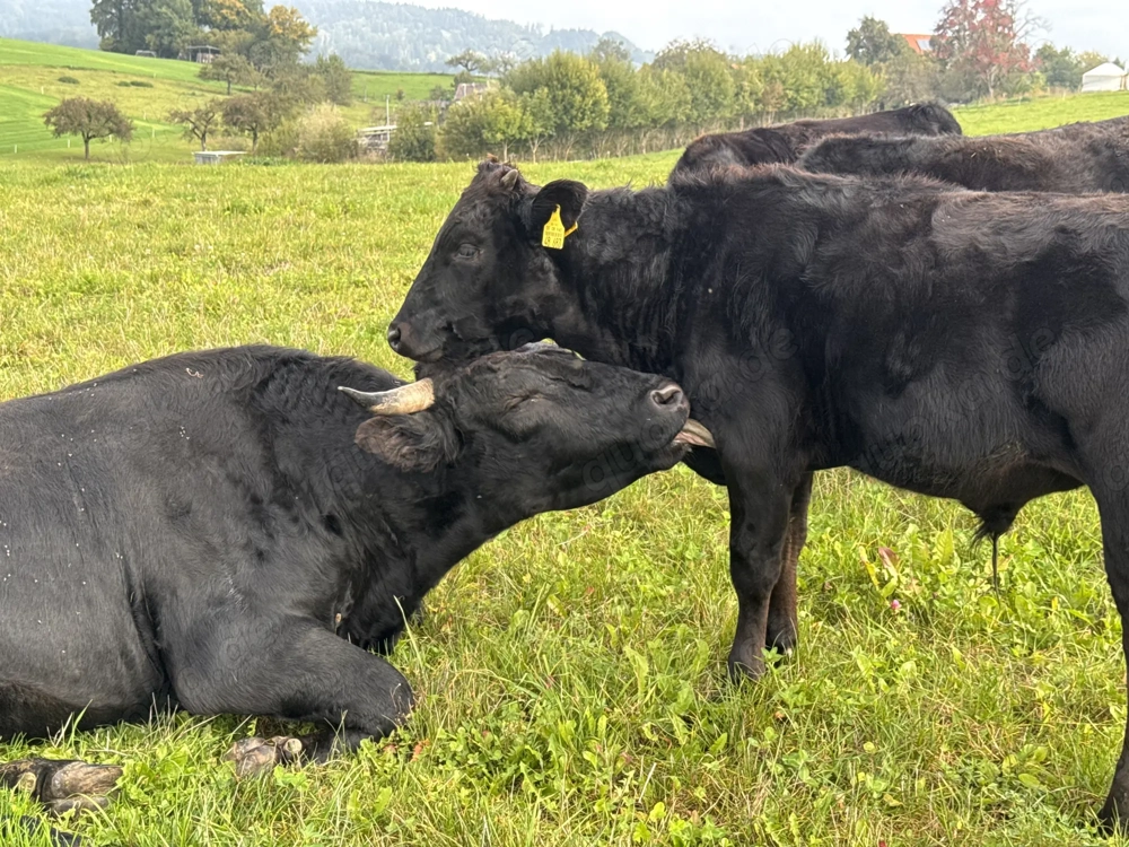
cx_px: 564
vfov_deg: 30.3
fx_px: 1566
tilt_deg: -9.4
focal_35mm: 48
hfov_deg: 39.7
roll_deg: -0.4
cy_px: 424
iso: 64
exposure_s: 1/467
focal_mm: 6.76
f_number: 1.78
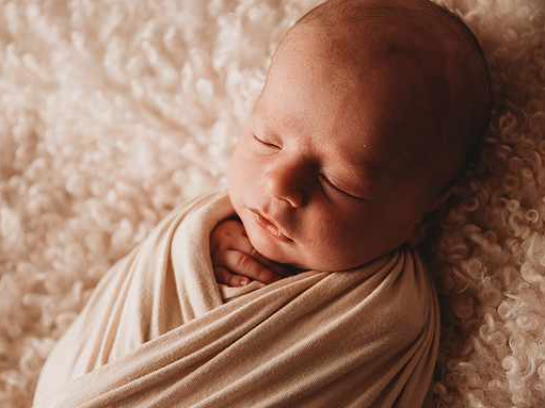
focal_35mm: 71
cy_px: 205
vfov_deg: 20.7
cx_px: 246
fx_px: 1118
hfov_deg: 27.4
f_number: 4
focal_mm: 65
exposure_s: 1/160
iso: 100
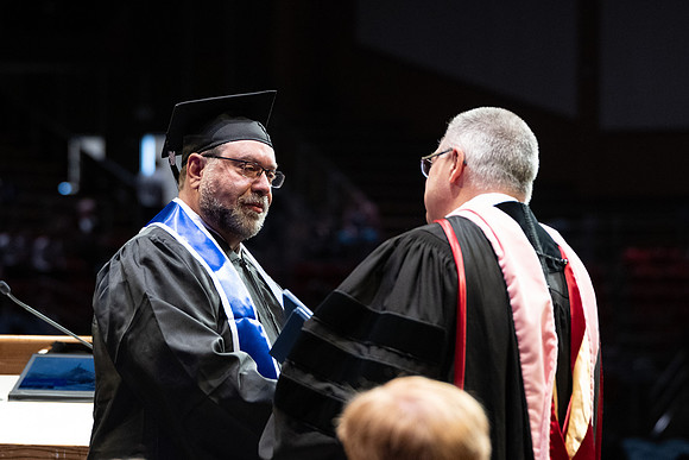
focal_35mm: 153
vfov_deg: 8.9
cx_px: 260
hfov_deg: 13.4
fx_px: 2937
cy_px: 189
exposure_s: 1/400
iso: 2500
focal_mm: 102
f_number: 3.2
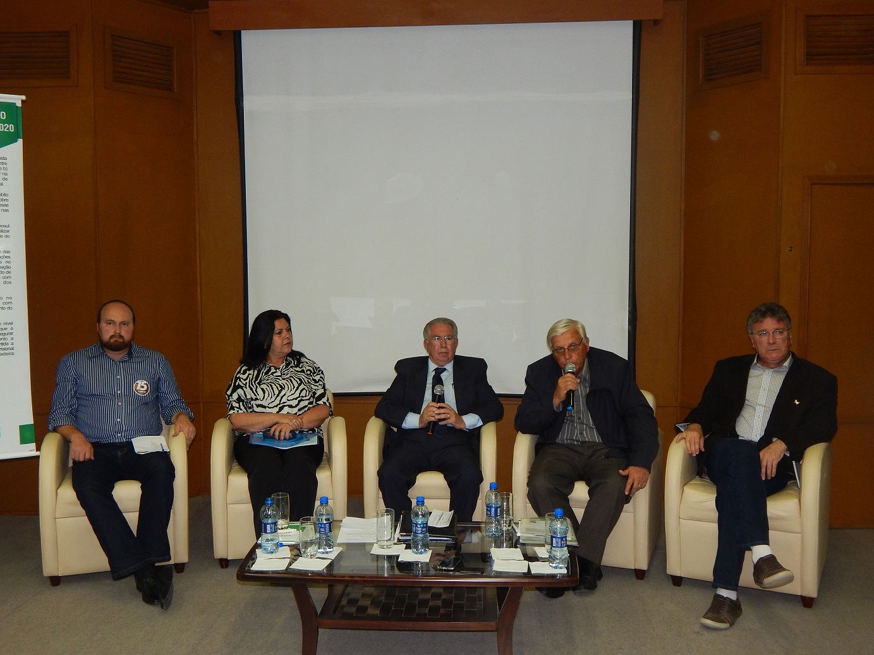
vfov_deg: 41.8
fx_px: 858
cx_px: 437
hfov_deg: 54.0
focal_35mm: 34
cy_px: 328
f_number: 3.3
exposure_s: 1/30
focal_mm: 6.1
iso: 200
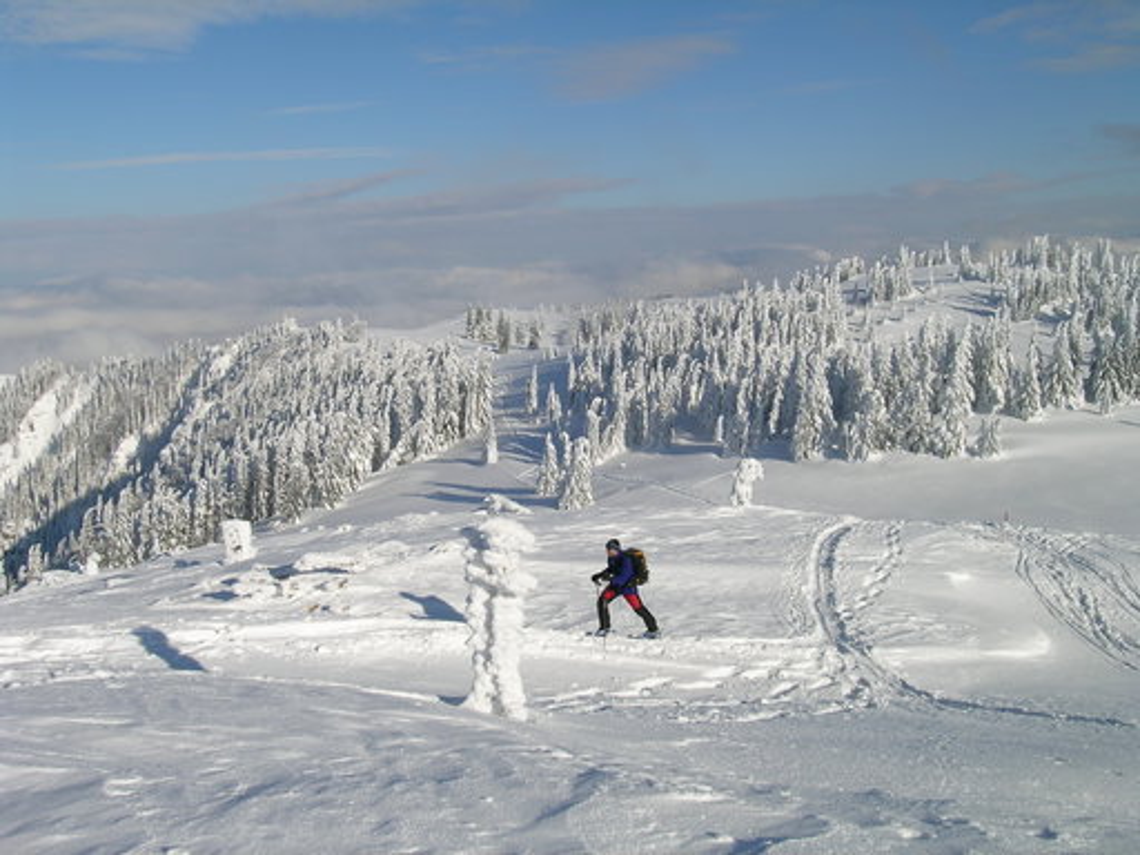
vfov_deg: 40.7
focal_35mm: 35
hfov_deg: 52.6
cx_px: 570
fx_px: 1153
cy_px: 428
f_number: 7.6
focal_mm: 7.2
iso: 50
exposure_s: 1/414
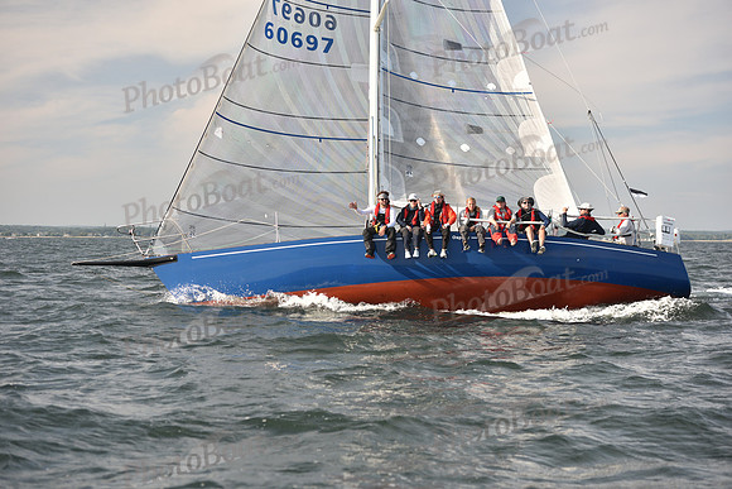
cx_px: 366
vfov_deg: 19.5
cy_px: 244
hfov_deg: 28.8
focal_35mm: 70
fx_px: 1424
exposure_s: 1/640
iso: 250
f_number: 3.5
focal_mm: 70
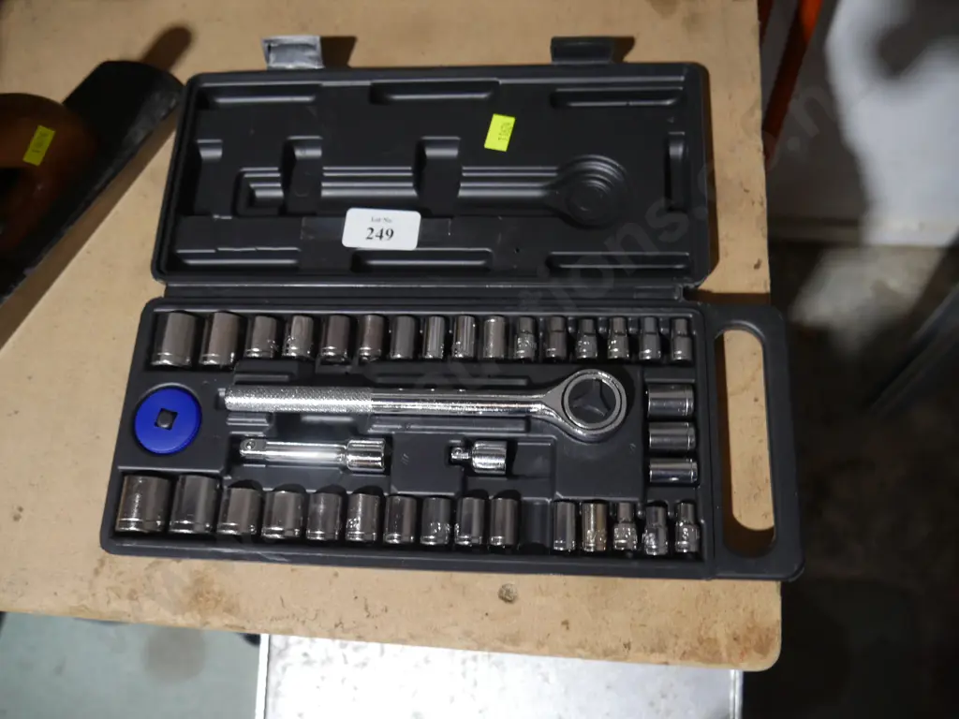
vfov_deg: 46.8
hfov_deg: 60.0
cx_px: 480
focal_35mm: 30
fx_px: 831
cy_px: 360
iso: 640
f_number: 3.6
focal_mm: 15
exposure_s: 1/60
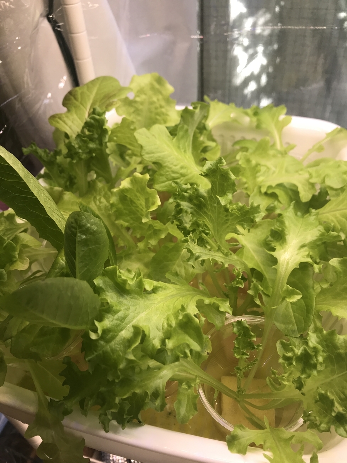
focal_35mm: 28
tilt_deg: -42.3
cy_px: 232
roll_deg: +4.6
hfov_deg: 49.7
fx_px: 374
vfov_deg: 63.4
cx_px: 174
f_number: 1.8
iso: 25
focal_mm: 3.99
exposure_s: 1/100
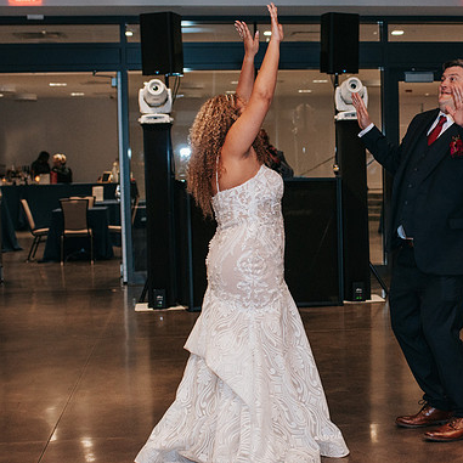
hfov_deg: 25.0
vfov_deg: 25.4
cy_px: 230
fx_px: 1029
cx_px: 351
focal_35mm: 68
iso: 800
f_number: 2.8
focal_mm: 35
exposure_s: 1/160
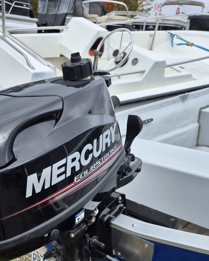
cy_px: 208
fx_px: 302
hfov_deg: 37.9
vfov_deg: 44.6
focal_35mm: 39
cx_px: 75
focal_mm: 5.4
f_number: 1.8
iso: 25
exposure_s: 1/678
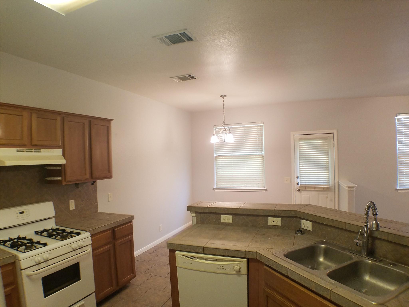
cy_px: 154
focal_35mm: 26
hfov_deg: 67.3
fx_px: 307
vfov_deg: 53.1
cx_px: 204
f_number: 1.7
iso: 160
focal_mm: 4.2
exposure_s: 1/50
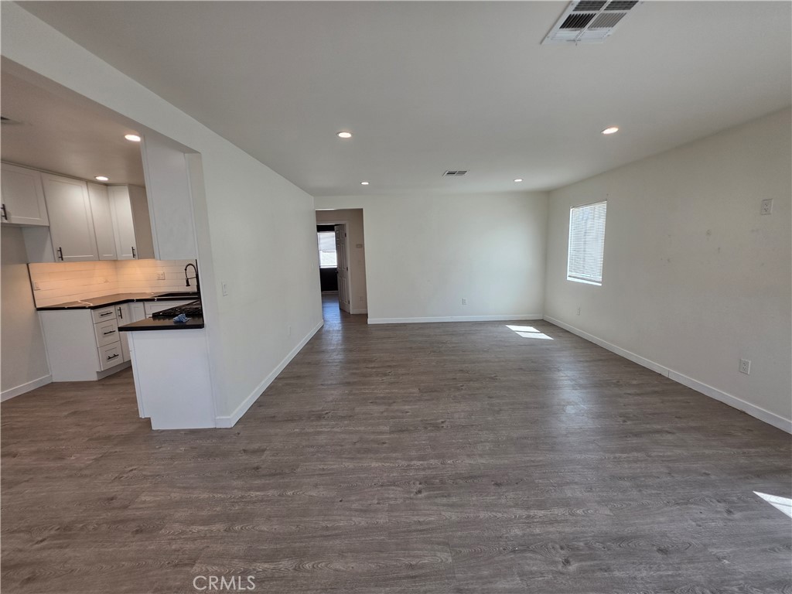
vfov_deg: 89.9
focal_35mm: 13
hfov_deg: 106.2
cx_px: 396
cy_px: 297
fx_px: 297
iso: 64
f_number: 1.9
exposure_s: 1/120
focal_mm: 2.2
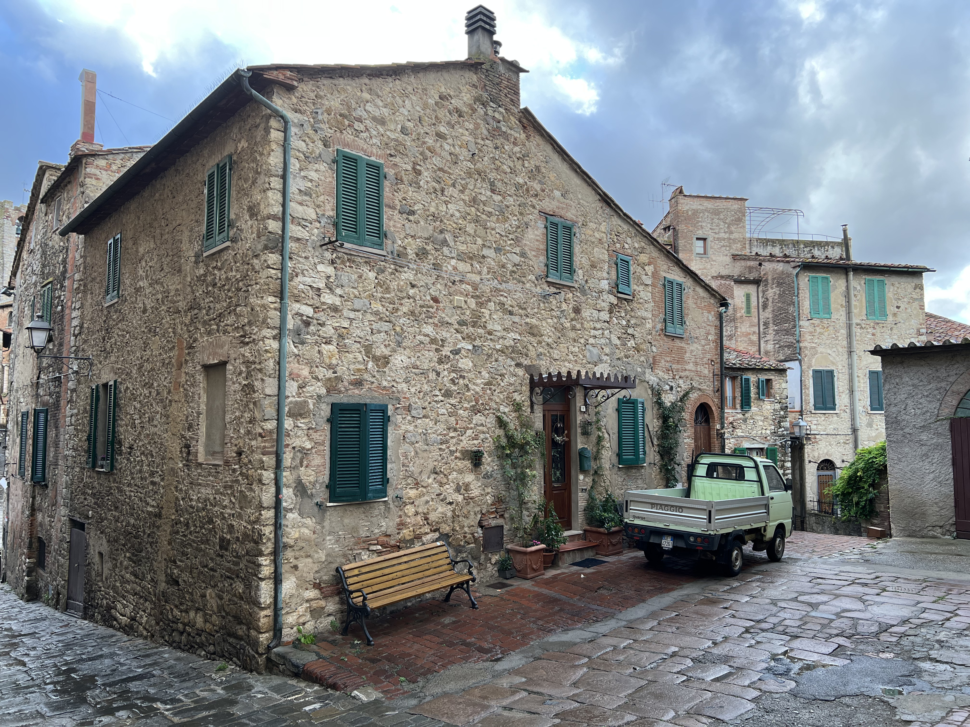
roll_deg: +0.5
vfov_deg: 53.1
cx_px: 485
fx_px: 729
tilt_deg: +5.2
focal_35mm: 26
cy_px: 364
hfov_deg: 67.3
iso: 50
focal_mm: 5.7
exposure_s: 1/355
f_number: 1.5
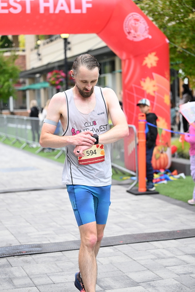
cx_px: 98
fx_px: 568
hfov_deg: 19.5
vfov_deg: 28.8
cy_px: 146
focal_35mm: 70
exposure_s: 1/1250
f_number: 2.8
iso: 1600
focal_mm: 70
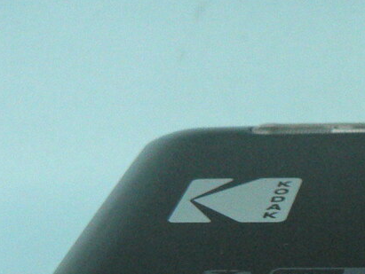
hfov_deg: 17.3
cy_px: 325
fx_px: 1108
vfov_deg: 13.7
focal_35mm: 105
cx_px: 501
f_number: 4.5
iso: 400
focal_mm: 6
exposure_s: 1/80
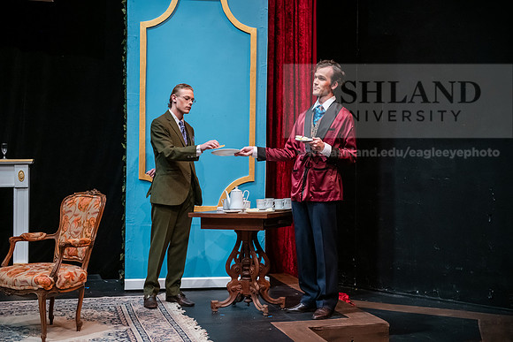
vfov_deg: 24.2
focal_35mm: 56
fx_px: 798
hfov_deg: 35.6
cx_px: 256
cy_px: 171
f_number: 3.2
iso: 3200
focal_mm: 56
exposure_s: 1/200
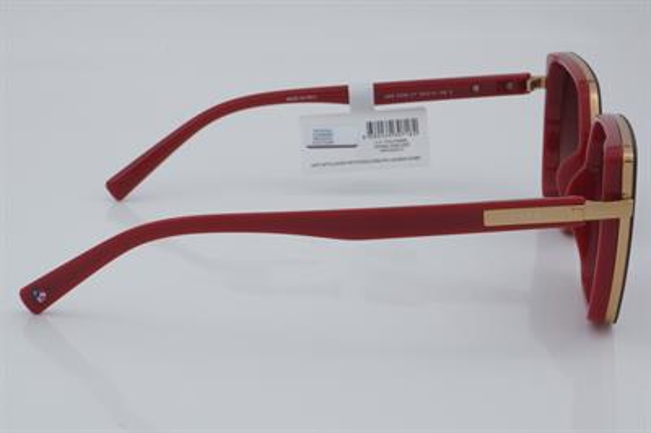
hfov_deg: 27.0
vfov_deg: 18.2
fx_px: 1355
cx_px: 326
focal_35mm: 75
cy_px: 216
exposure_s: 1/4
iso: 100
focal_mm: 50
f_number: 32
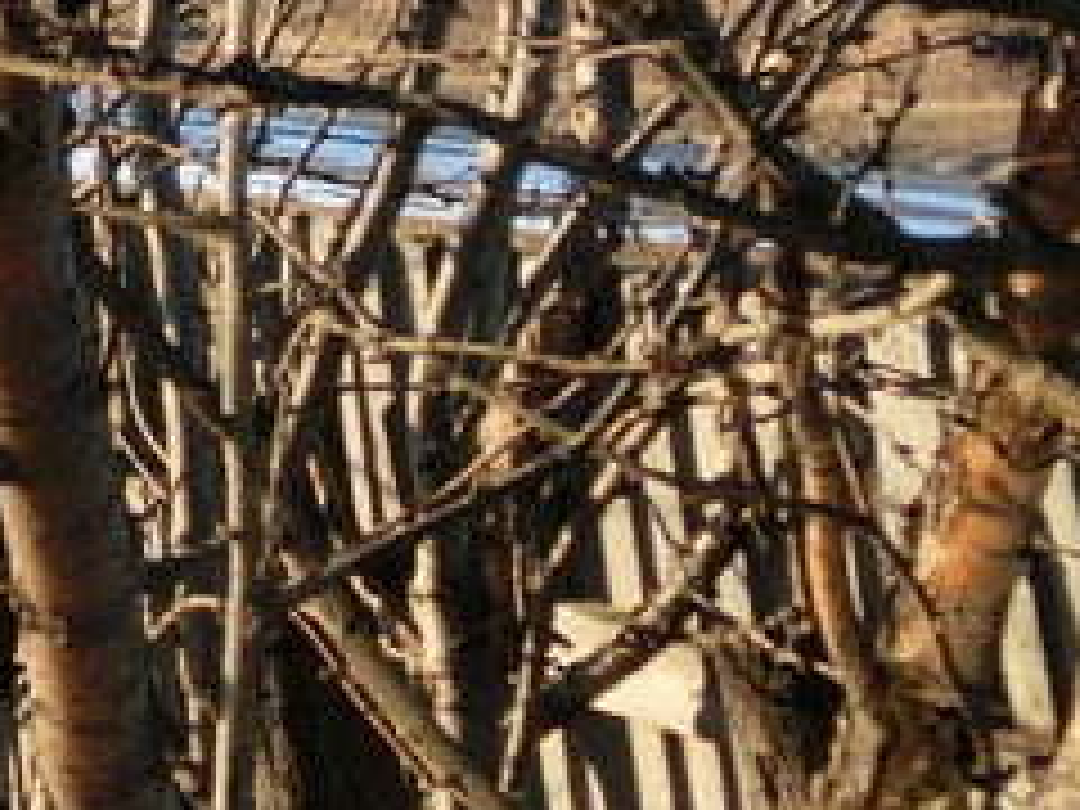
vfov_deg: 9.7
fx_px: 4680
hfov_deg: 12.5
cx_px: -531
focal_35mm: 150
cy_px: -209
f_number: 4
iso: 80
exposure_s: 1/250
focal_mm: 7.15
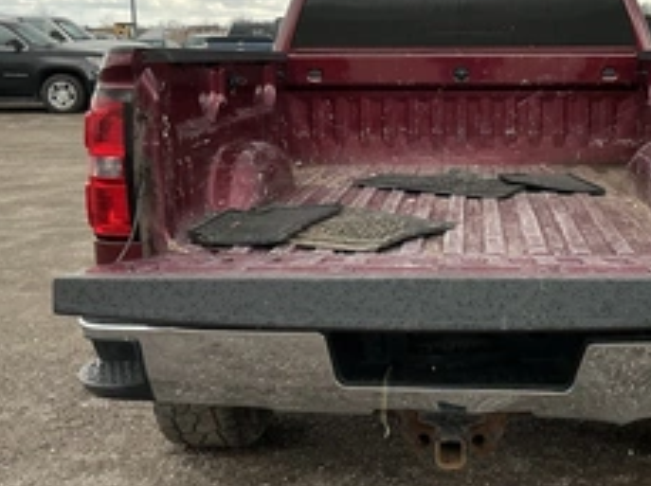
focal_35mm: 49
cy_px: 176
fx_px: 920
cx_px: 449
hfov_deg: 38.4
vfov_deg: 29.5
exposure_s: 1/454
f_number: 1.8
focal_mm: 3
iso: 25
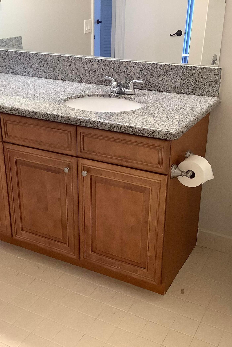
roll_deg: -2.0
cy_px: 177
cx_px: 98
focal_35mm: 44
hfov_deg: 30.5
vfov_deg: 44.5
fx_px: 425
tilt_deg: -25.1
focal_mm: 3.3
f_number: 2.4
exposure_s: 1/60
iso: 125
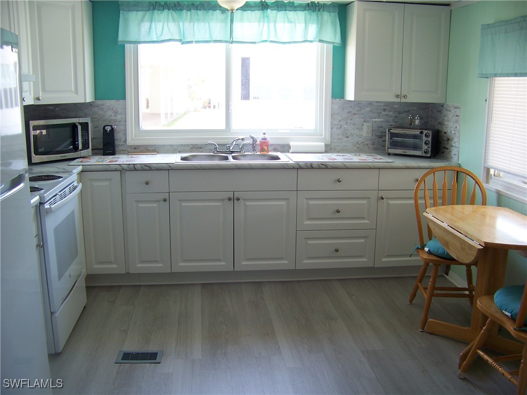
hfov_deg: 51.4
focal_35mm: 36
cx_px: 264
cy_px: 198
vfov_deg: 39.7
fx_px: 548
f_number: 2.8
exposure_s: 1/30
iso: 64
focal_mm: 5.85
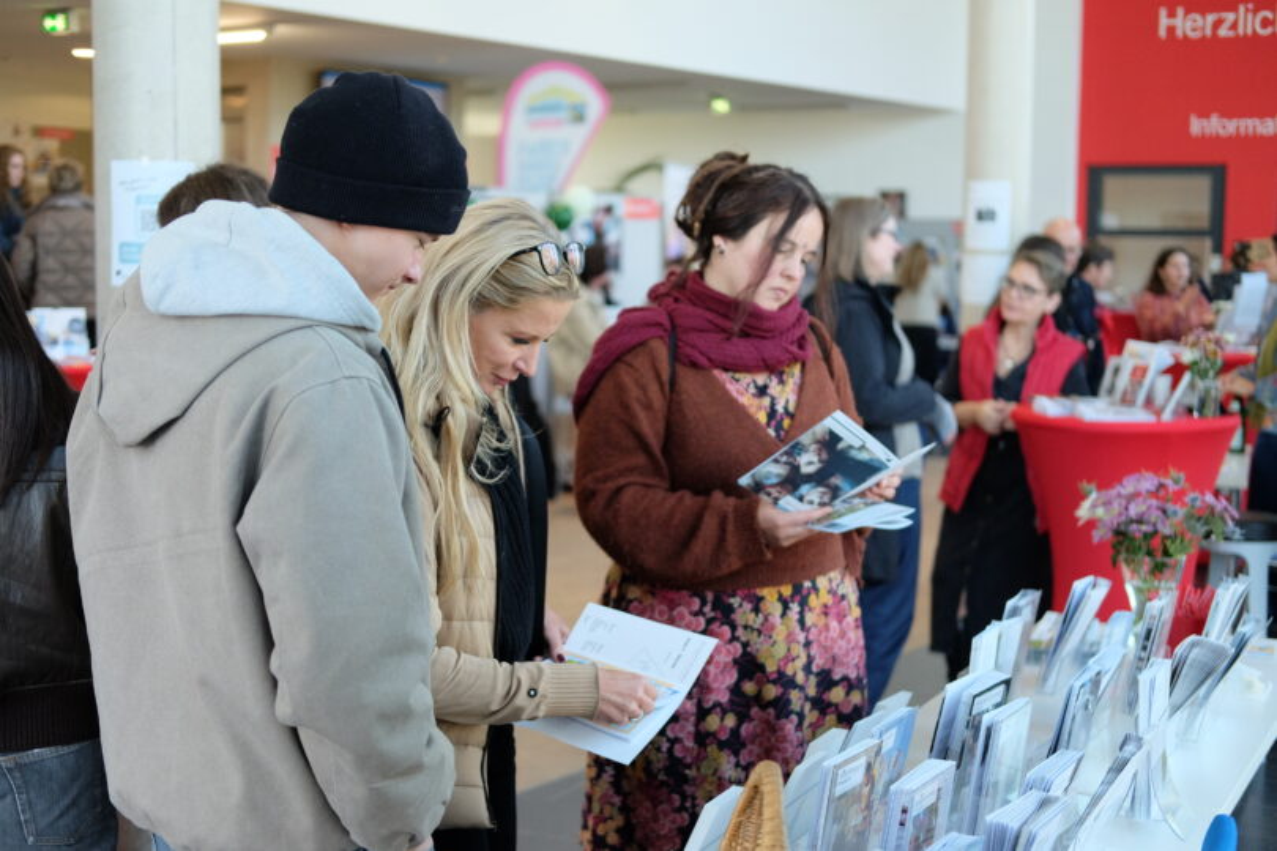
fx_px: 1880
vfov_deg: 25.5
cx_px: 638
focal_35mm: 53
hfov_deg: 37.5
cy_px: 426
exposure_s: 1/450
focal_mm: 35
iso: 1250
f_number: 2
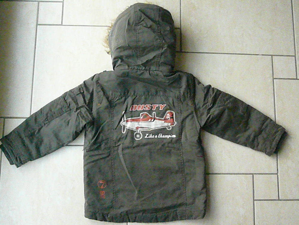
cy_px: 112
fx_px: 320
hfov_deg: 50.1
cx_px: 150
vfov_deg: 38.7
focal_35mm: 37
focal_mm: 6.1
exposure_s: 1/125
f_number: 9
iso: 3200
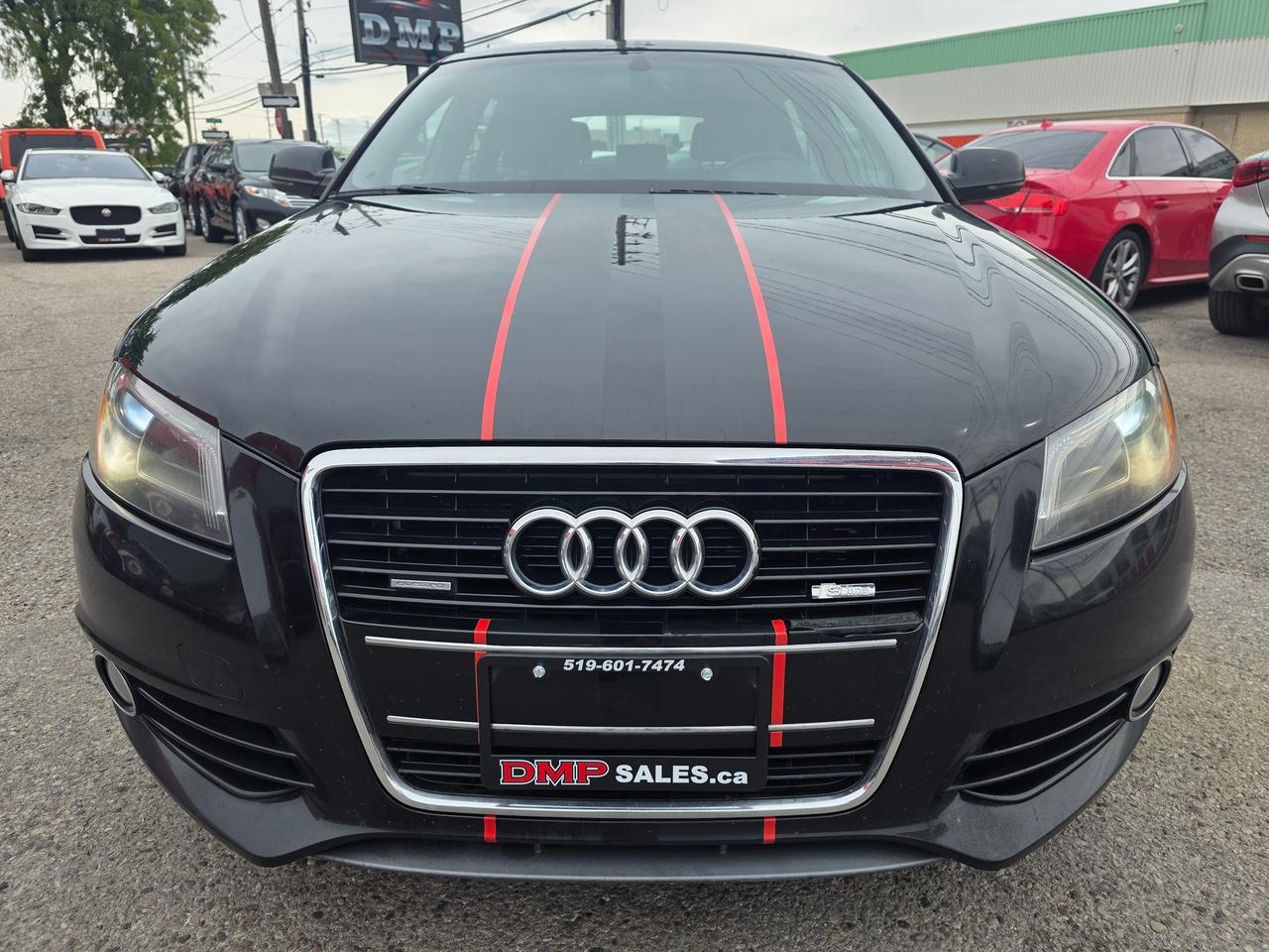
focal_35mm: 23
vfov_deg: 58.9
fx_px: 843
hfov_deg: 73.9
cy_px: 476
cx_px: 634
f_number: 1.7
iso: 80
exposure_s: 1/2234
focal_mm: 6.3
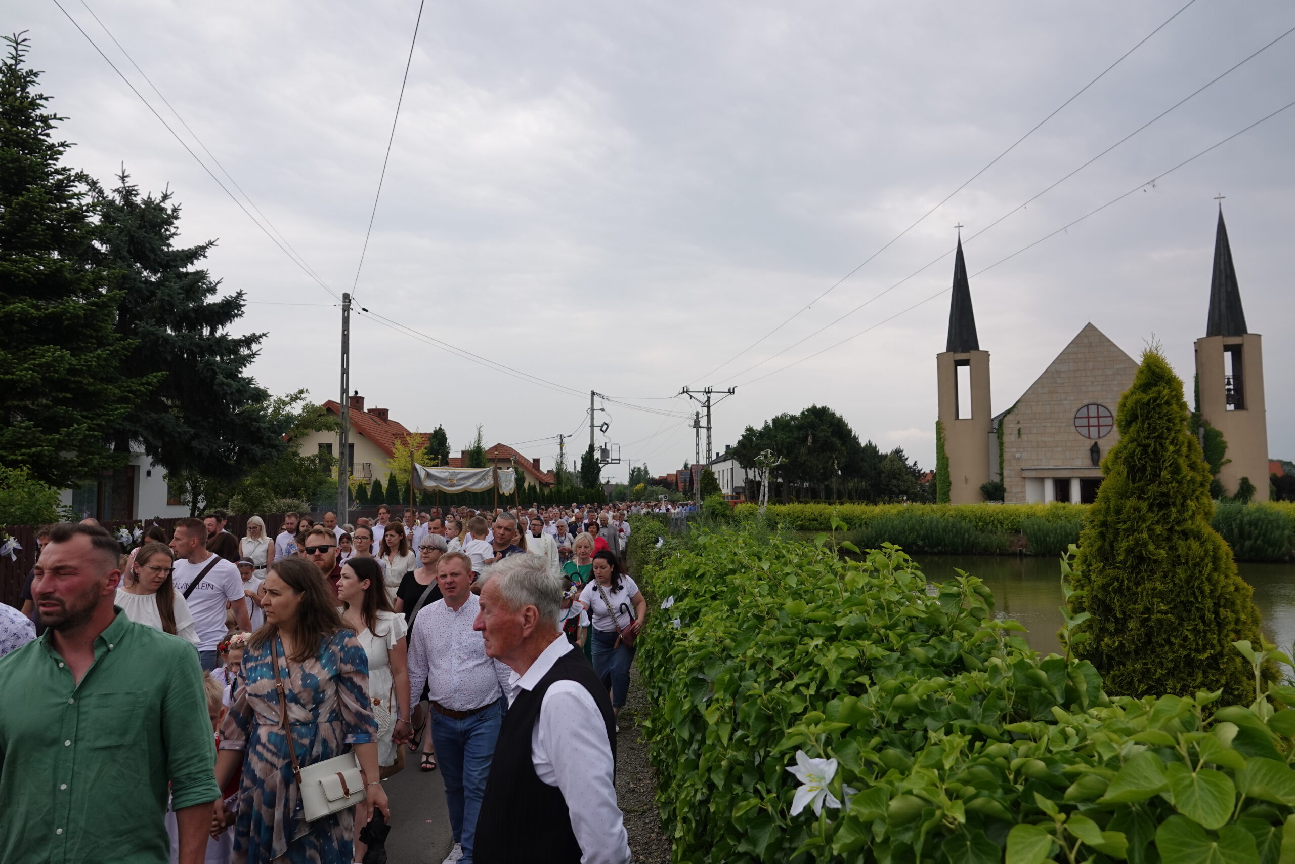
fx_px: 863
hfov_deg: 73.7
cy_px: 432
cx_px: 648
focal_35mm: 24
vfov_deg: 53.1
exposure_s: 1/1600
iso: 100
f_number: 2.4
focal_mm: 8.8
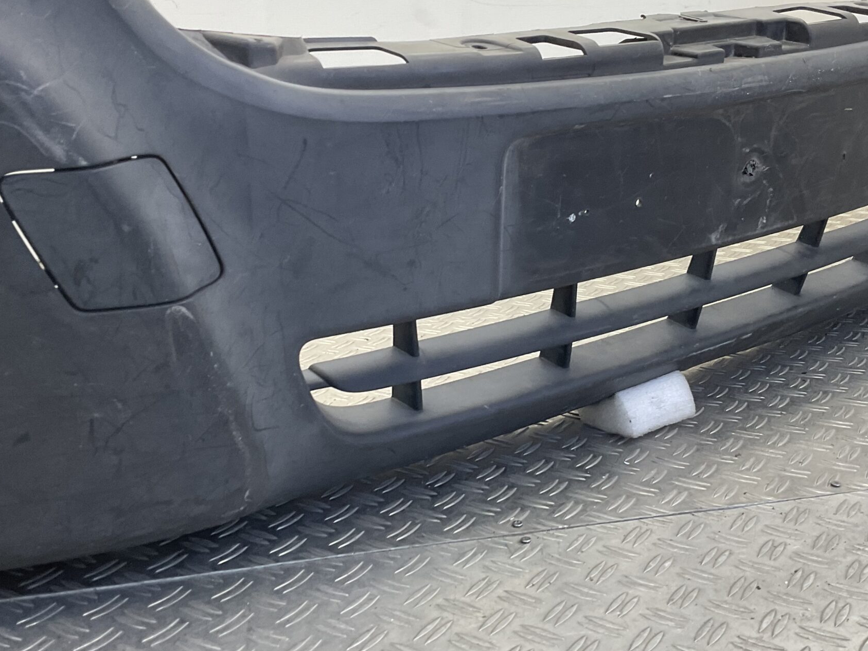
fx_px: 1103
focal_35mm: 44
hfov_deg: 42.9
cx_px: 449
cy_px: 278
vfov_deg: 32.8
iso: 50
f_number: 1.8
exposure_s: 1/120
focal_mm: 3
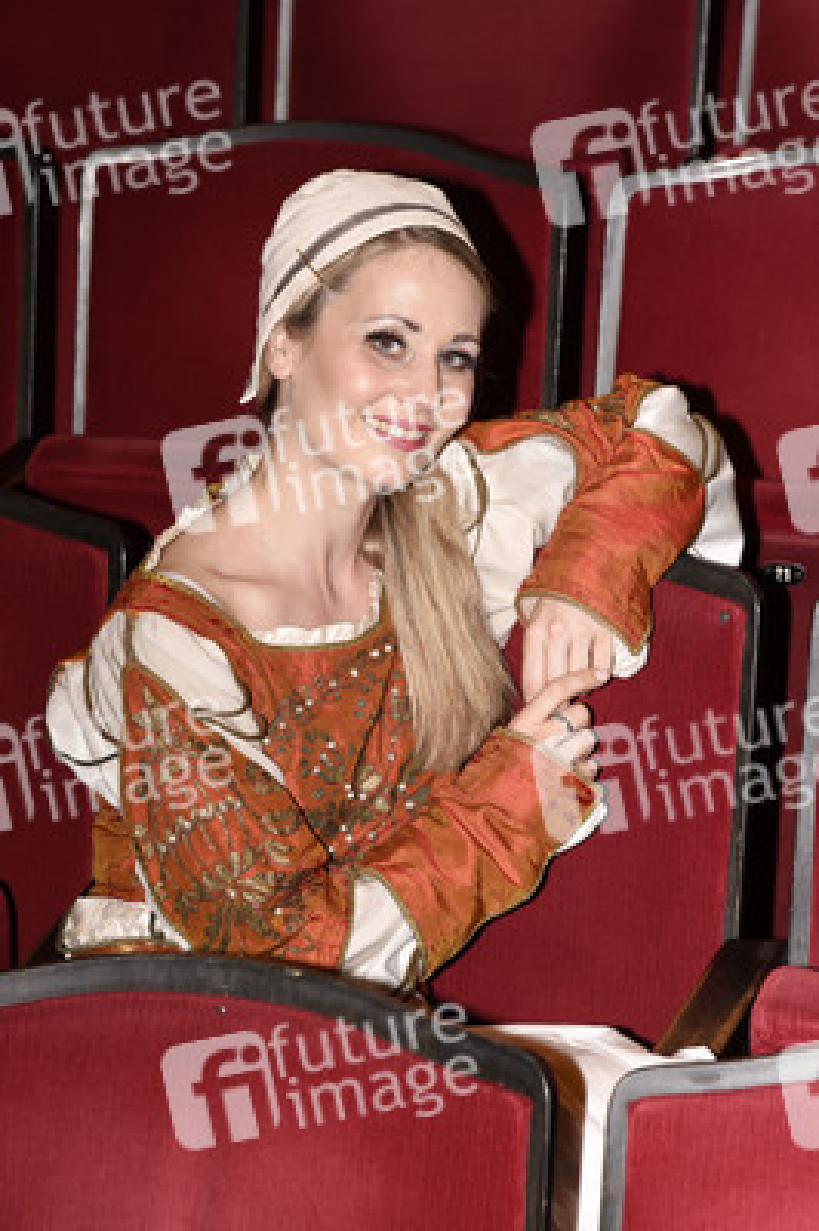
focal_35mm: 120
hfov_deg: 11.4
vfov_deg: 17.1
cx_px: 410
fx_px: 4102
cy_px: 616
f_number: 6.3
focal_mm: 120
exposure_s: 1/60
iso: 800
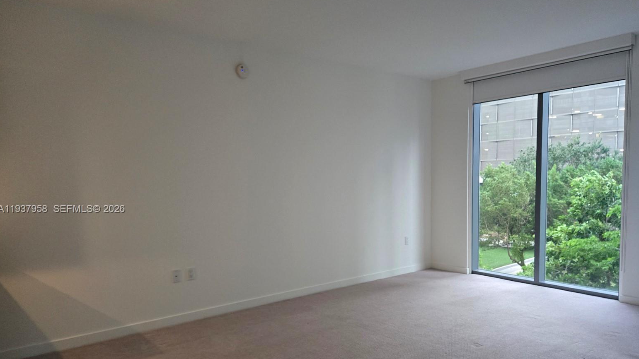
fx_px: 440
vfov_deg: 44.2
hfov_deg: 71.9
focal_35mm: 26
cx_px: 327
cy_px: 210
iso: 640
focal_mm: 5.4
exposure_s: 1/120
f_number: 1.8
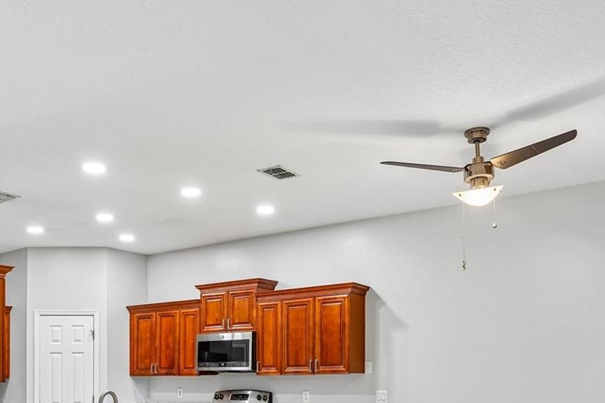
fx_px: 571
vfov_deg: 36.5
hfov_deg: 55.7
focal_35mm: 34
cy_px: 361
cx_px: 271
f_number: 9
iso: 400
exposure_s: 1/8
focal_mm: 17
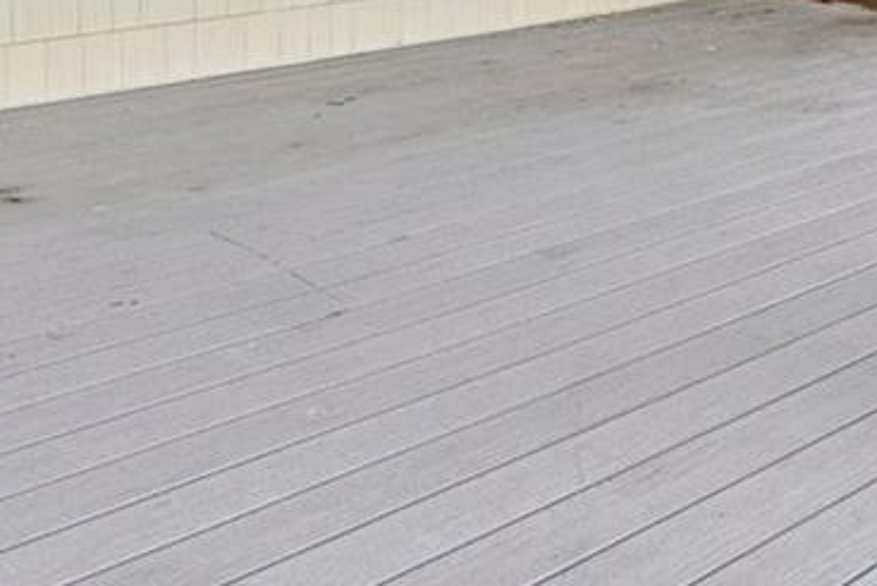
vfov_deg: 19.8
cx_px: 554
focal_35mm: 61
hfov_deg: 32.7
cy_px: -244
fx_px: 1487
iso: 280
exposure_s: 1/15
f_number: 9
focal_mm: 14
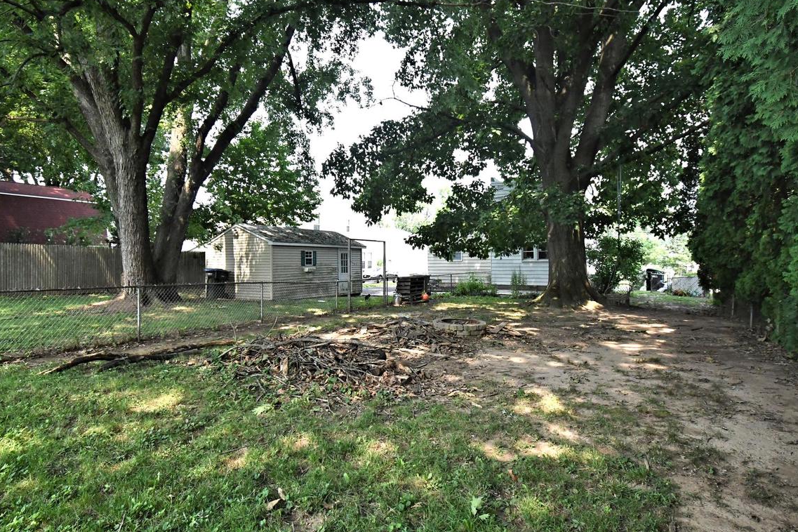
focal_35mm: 19
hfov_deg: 86.8
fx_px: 421
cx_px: 380
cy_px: 260
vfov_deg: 64.5
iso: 3200
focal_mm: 10
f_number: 4.5
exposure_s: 1/2500
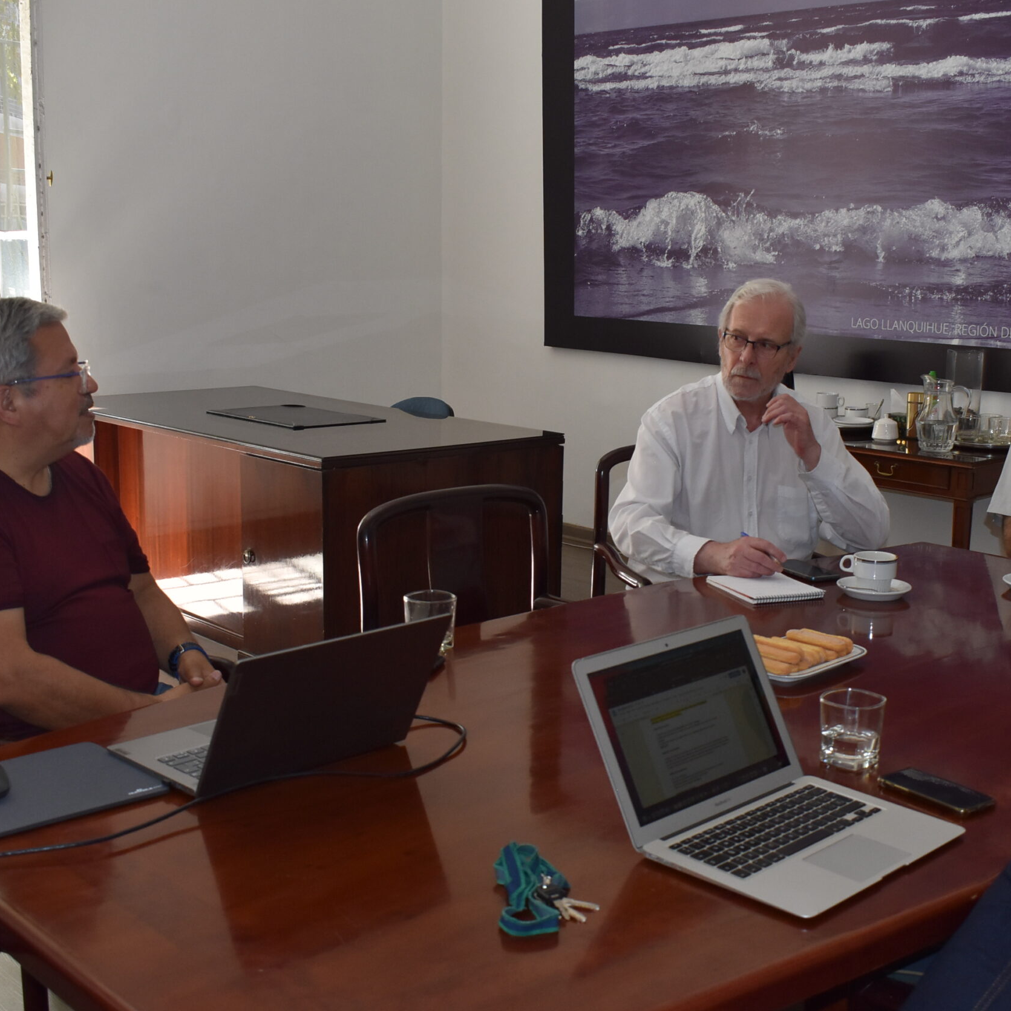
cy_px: 517
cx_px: 564
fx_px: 1421
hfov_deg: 39.1
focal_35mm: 43
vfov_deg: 39.2
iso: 800
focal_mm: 22
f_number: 5.6
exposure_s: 1/125
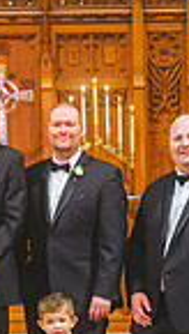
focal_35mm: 134
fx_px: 1189
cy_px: 258
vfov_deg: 15.9
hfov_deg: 9.0
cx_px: 14
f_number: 4
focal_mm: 32
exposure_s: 1/100
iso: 2500
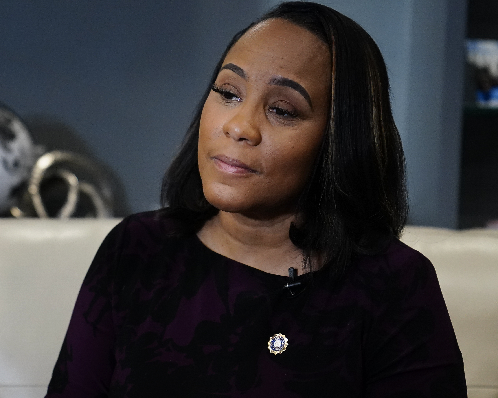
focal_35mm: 119
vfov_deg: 13.0
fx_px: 1754
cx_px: 215
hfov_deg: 16.2
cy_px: 198
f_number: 2.8
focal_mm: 70
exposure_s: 1/1600
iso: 4000
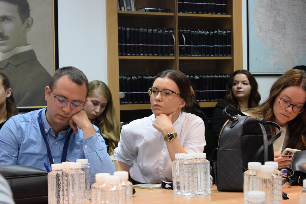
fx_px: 701
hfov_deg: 24.6
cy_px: 102
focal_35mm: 82
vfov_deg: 16.6
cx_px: 153
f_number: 5.6
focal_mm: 55
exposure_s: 1/50
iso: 2500
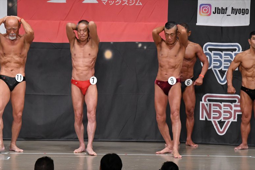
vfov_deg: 6.8
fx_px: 1430
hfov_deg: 10.2
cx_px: 128
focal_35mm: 202
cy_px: 85
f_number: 5.6
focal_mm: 135
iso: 5000
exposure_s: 1/400
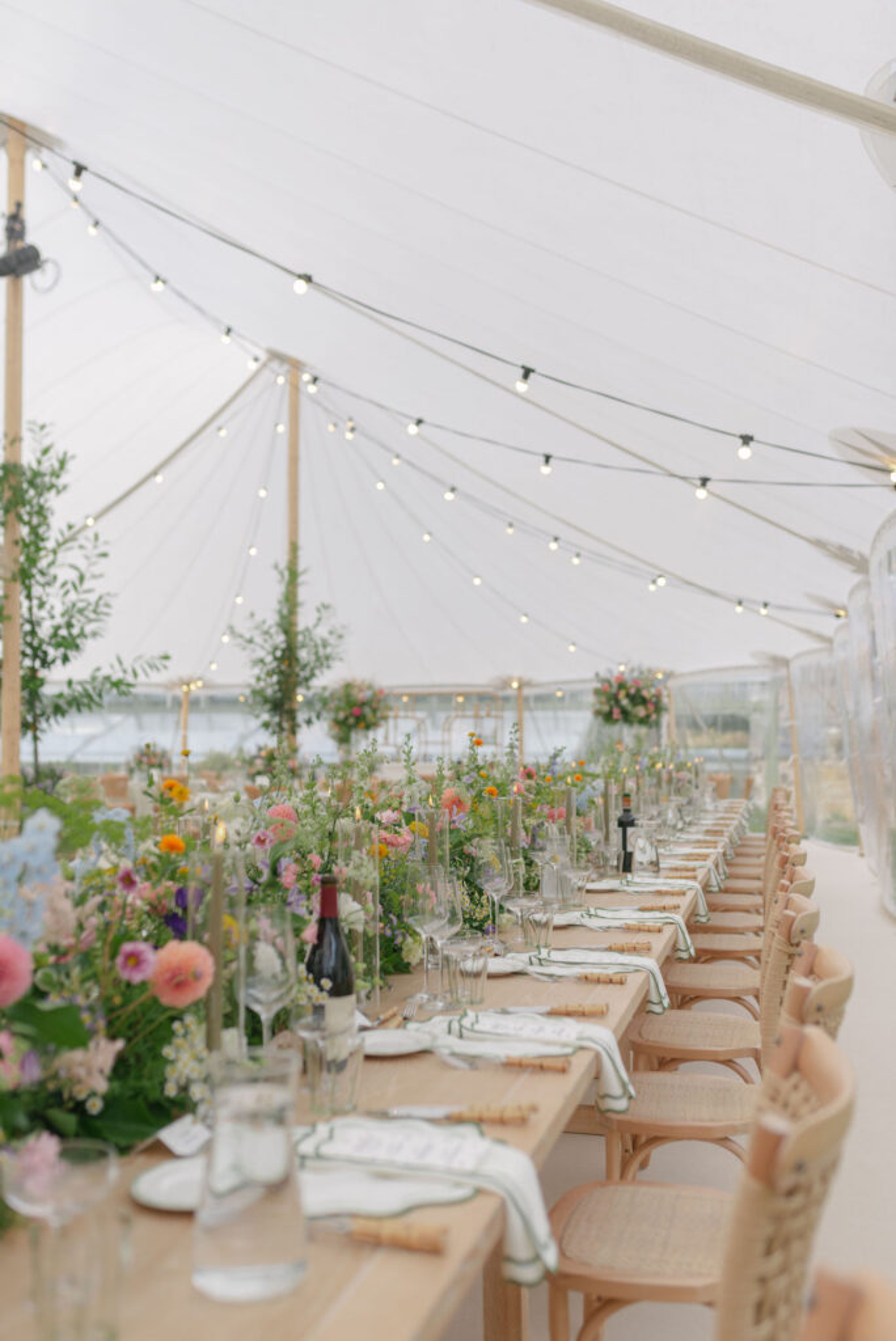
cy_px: 670
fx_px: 1305
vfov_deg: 54.4
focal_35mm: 35
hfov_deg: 37.9
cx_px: 448
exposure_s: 1/1000
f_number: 1.6
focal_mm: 35
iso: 100
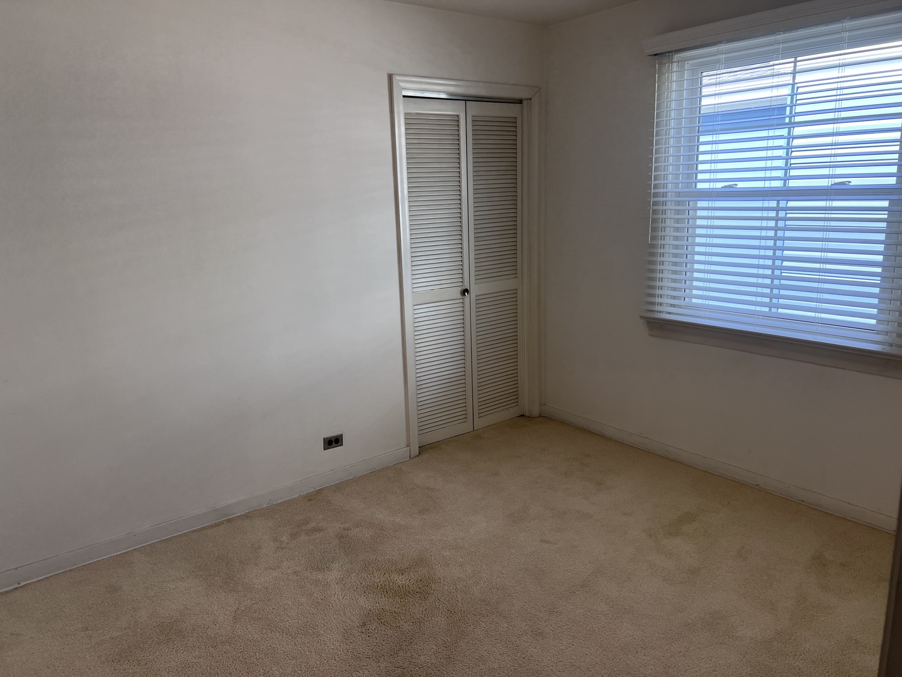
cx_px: 451
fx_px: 677
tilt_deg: -12.8
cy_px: 338
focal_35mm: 26
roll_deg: +2.2
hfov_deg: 67.3
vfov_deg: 53.1
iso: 40
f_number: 1.5
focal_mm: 5.7
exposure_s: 1/166
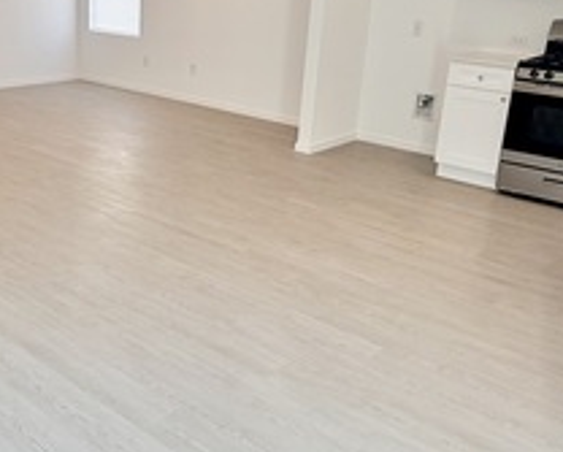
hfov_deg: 42.8
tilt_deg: -17.3
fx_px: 701
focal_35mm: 42
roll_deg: -1.8
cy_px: 176
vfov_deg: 35.6
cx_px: 165
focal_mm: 2.22
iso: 80
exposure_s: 1/120
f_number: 2.2
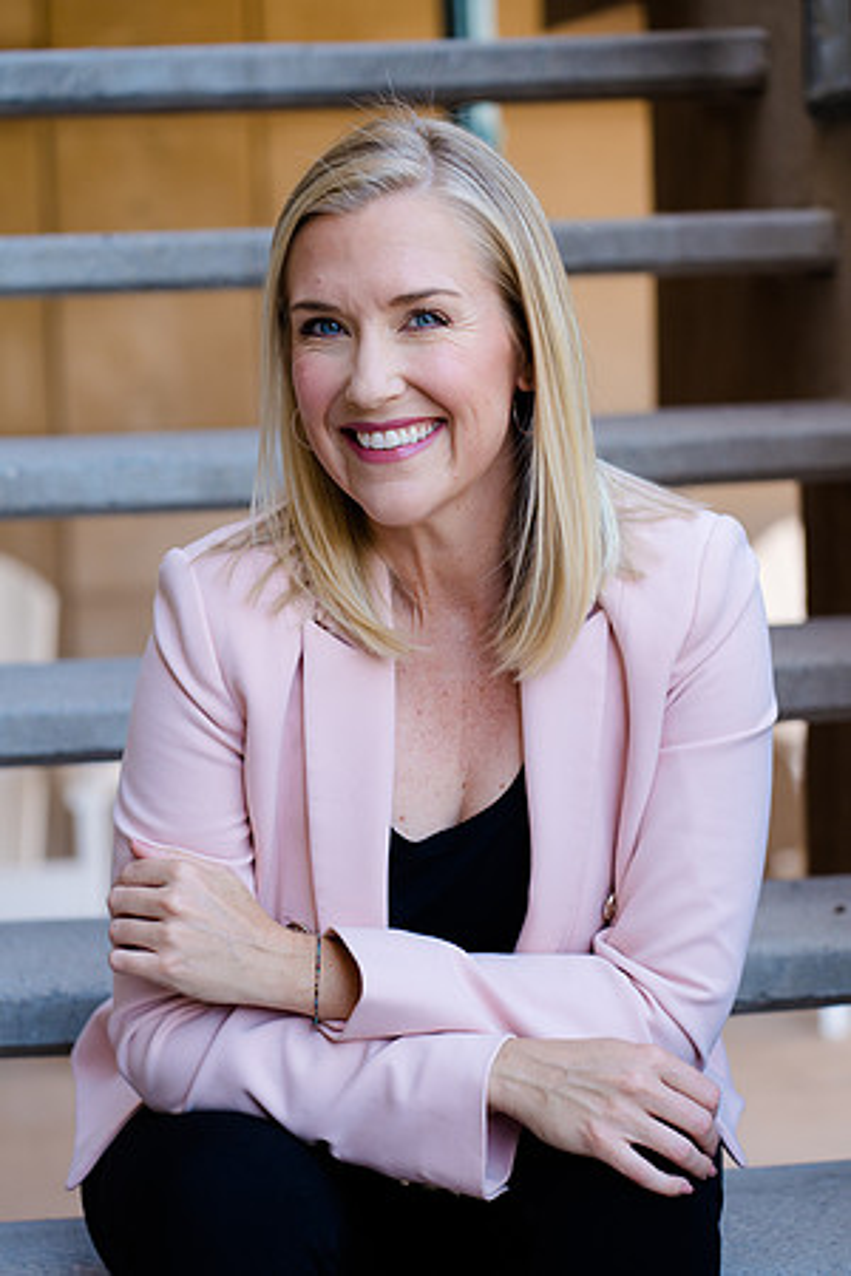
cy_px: 638
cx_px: 426
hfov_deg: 13.0
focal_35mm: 105
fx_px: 3723
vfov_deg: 19.5
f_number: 4
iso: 400
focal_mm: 105
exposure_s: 1/200
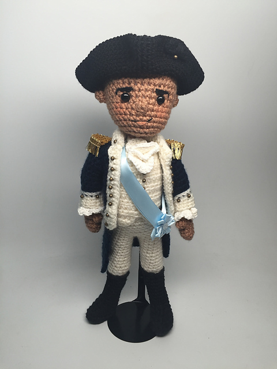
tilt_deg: -18.3
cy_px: 184
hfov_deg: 48.2
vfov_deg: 61.7
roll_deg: -1.9
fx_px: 309
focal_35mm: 29
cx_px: 138
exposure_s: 1/60
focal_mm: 4.15
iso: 40
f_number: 2.2
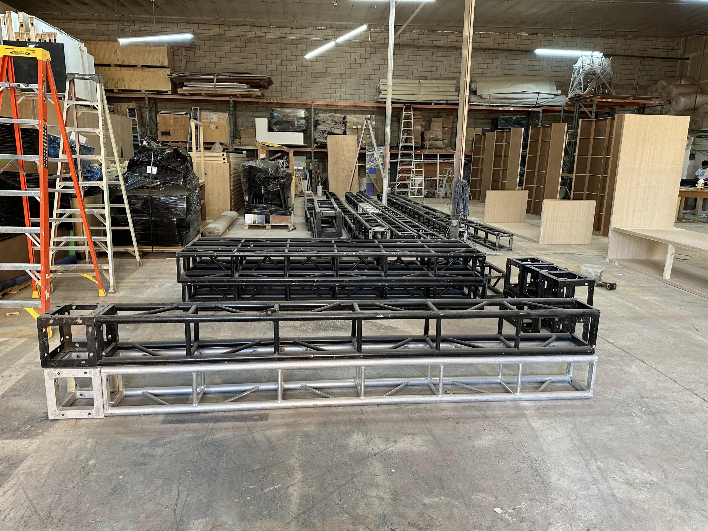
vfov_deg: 56.8
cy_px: 266
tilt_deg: -11.4
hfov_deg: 71.6
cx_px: 354
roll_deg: -1.7
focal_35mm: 24
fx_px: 491
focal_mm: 6.86
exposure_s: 1/60
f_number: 1.78
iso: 160
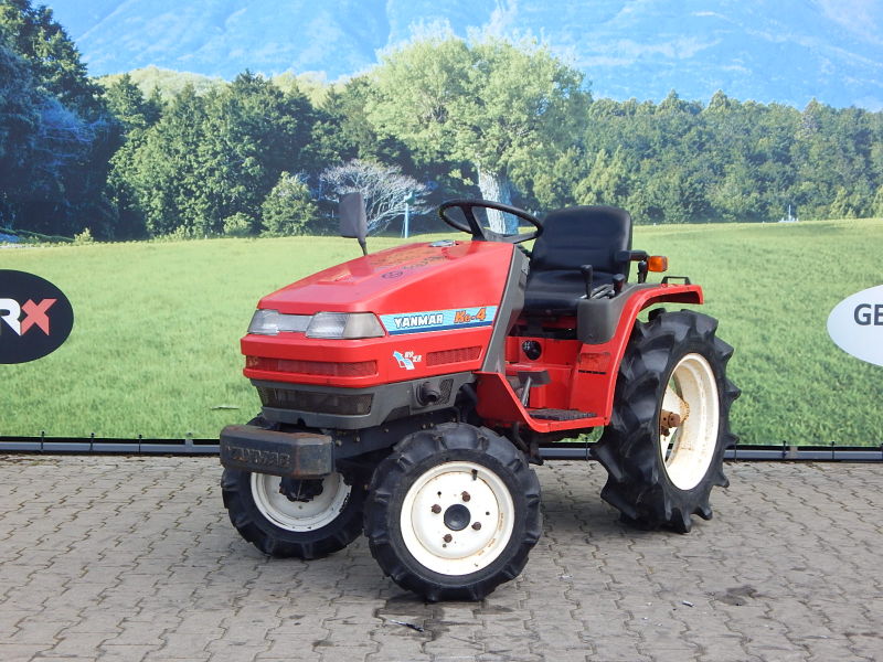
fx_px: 1224
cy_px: 331
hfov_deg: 39.7
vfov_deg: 30.3
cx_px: 442
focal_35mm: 48
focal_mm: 8.6
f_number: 3.7
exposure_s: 1/400
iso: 125
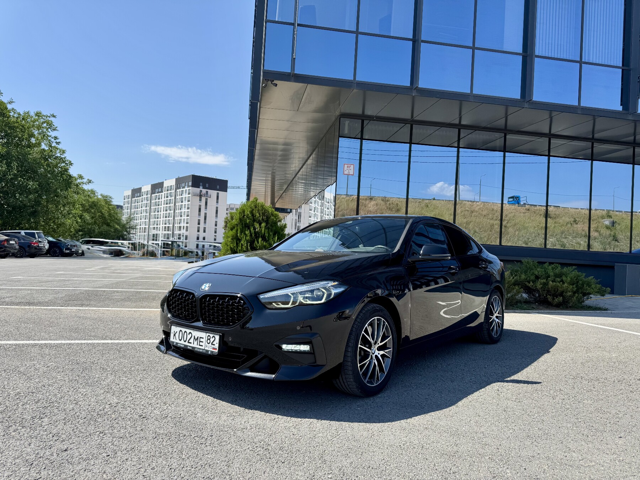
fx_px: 444
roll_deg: -2.9
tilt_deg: +1.2
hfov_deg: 71.6
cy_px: 240
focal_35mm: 24
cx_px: 320
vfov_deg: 56.8
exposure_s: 1/3096
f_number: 1.78
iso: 80
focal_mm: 6.76
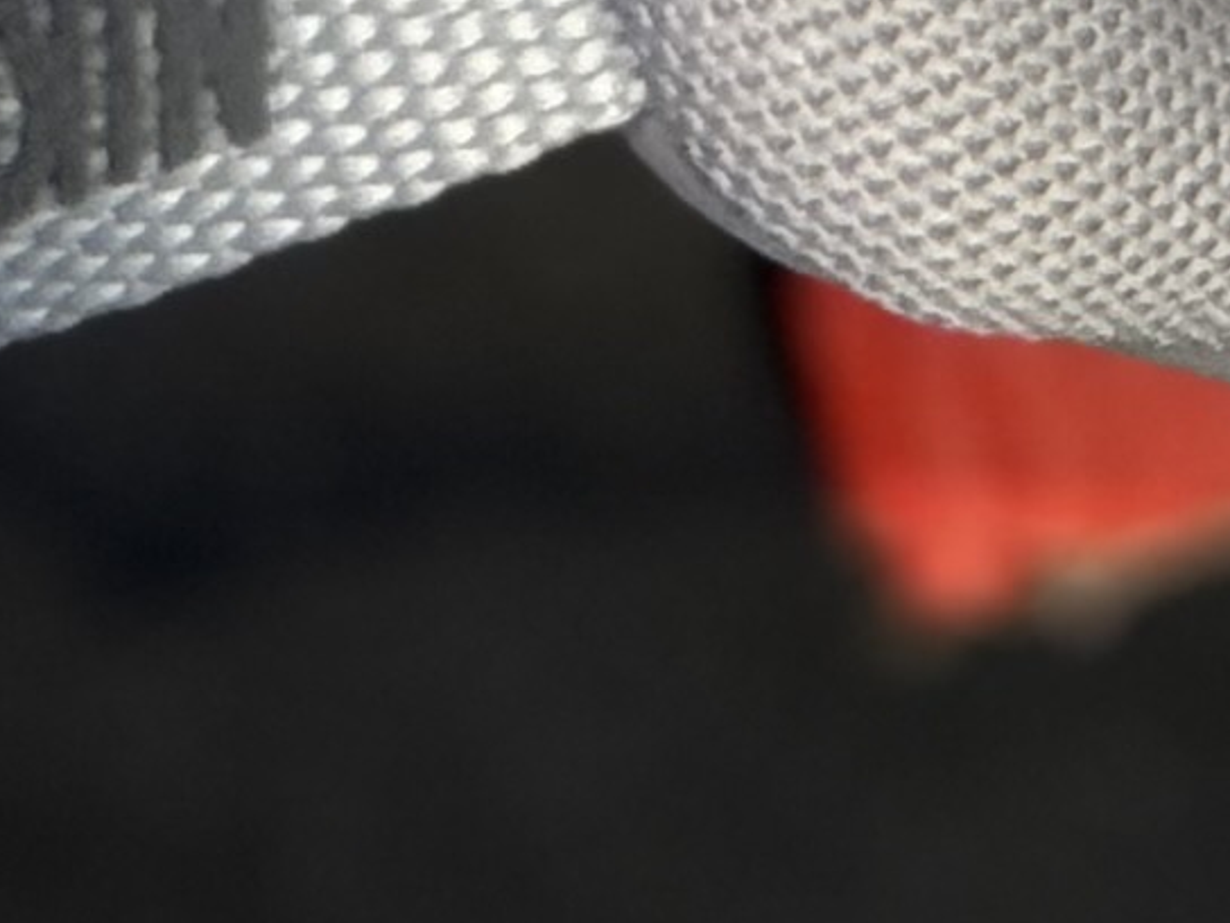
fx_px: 12650
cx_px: 3762
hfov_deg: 5.2
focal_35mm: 356
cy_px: -2314
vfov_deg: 4.0
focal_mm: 6.86
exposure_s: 1/60
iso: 125
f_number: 1.78
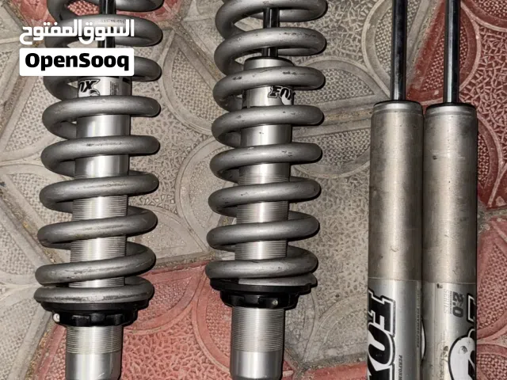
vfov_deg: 56.8
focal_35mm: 24
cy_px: 190
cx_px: 254
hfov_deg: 71.6
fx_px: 352
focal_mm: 6.76
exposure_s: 1/8
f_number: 1.78
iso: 80
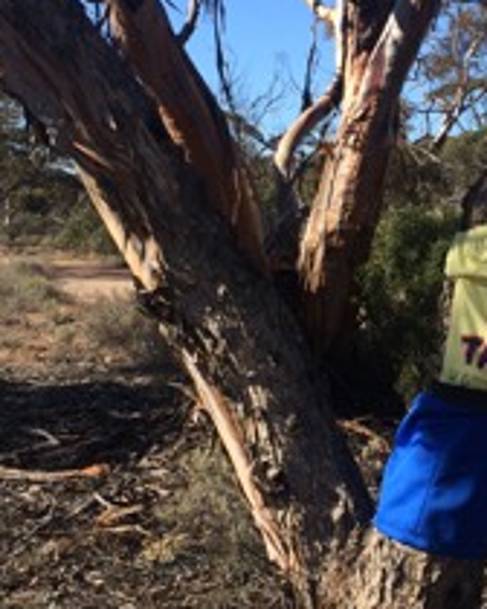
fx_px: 1261
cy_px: 293
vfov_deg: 27.1
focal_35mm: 70
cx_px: 409
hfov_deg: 21.5
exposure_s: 1/1466
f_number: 2.2
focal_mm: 4.15
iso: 32
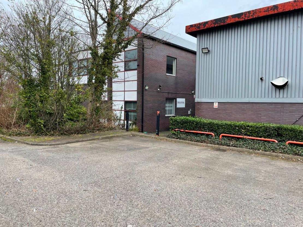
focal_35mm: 26
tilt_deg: -1.3
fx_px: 228
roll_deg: -0.6
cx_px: 152
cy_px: 114
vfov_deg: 53.1
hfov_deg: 67.3
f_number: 1.6
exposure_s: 1/739
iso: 32
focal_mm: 4.2
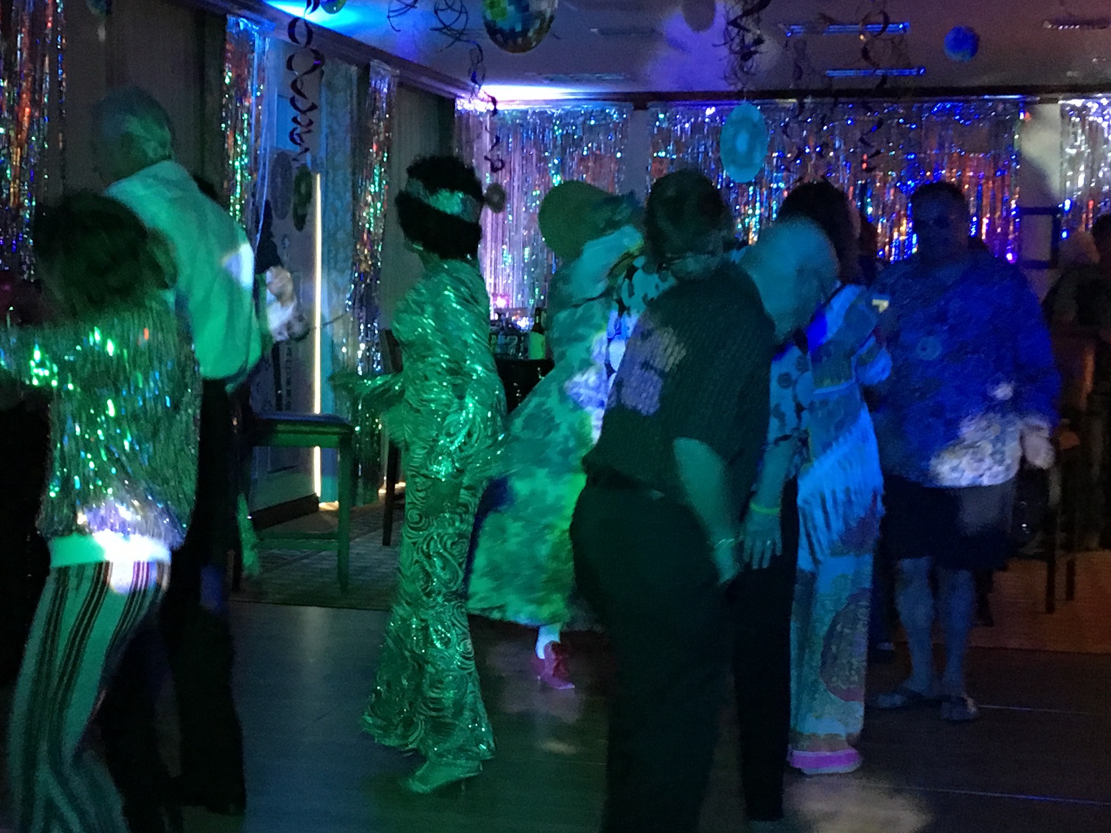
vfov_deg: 22.6
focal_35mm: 65
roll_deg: -0.8
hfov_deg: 29.6
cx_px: 367
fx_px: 2086
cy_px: 438
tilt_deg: -5.4
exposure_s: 1/15
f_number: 2.2
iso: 640
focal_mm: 4.15
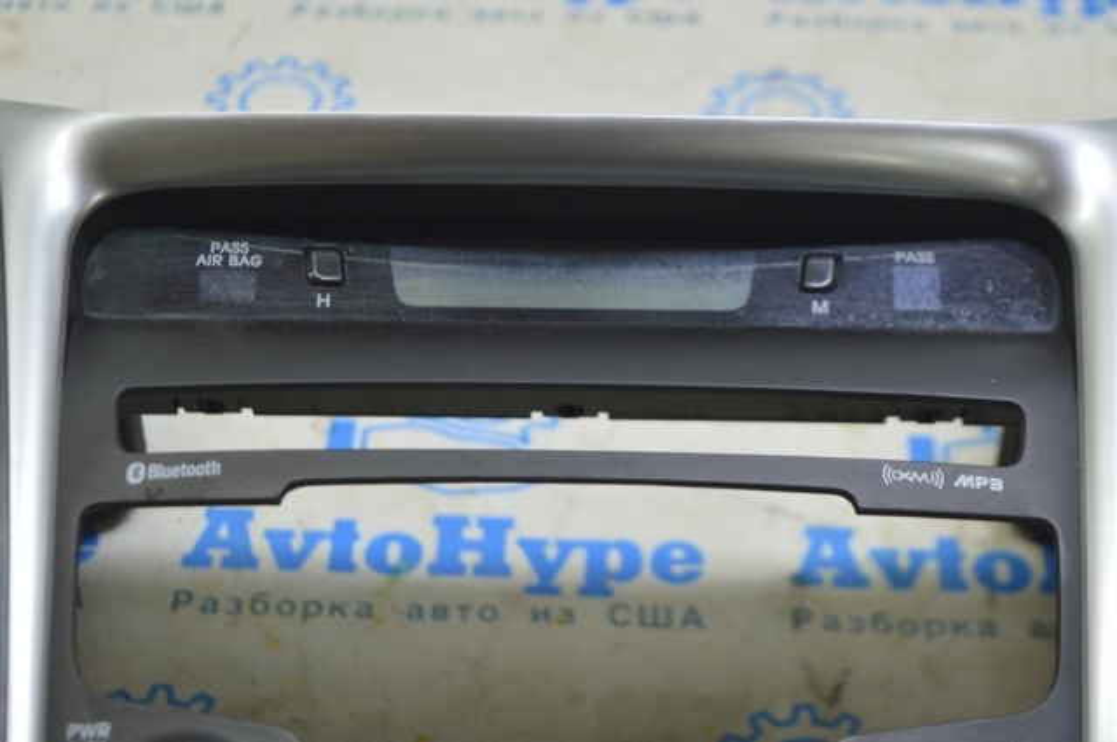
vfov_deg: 16.5
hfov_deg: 24.6
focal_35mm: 82
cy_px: 371
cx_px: 558
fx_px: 2557
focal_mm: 55
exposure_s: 1/20
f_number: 5.6
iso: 400
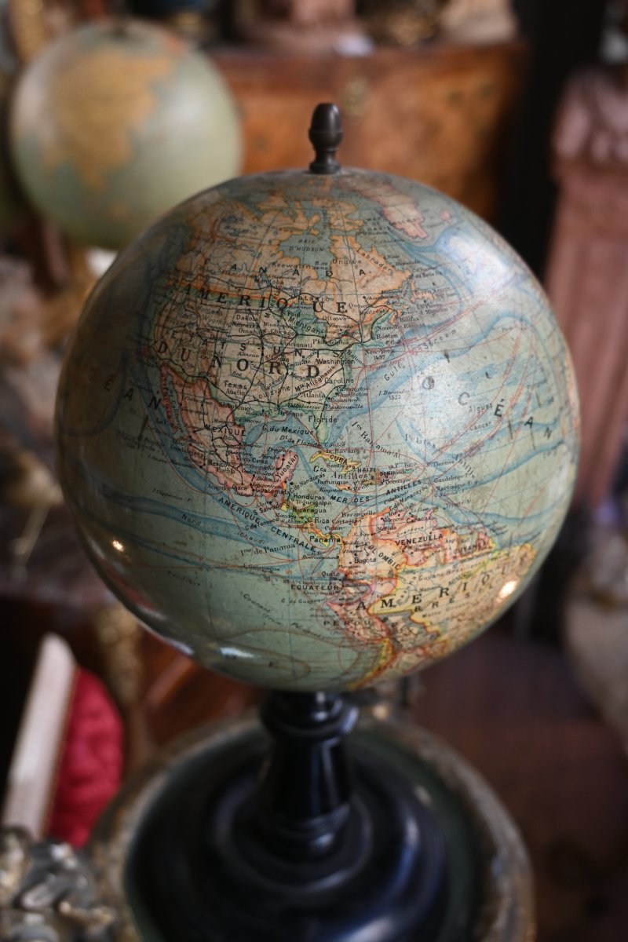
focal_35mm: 35
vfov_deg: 54.1
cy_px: 471
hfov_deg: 37.6
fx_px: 922
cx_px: 314
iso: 400
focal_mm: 23.5
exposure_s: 1/250
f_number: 3.8
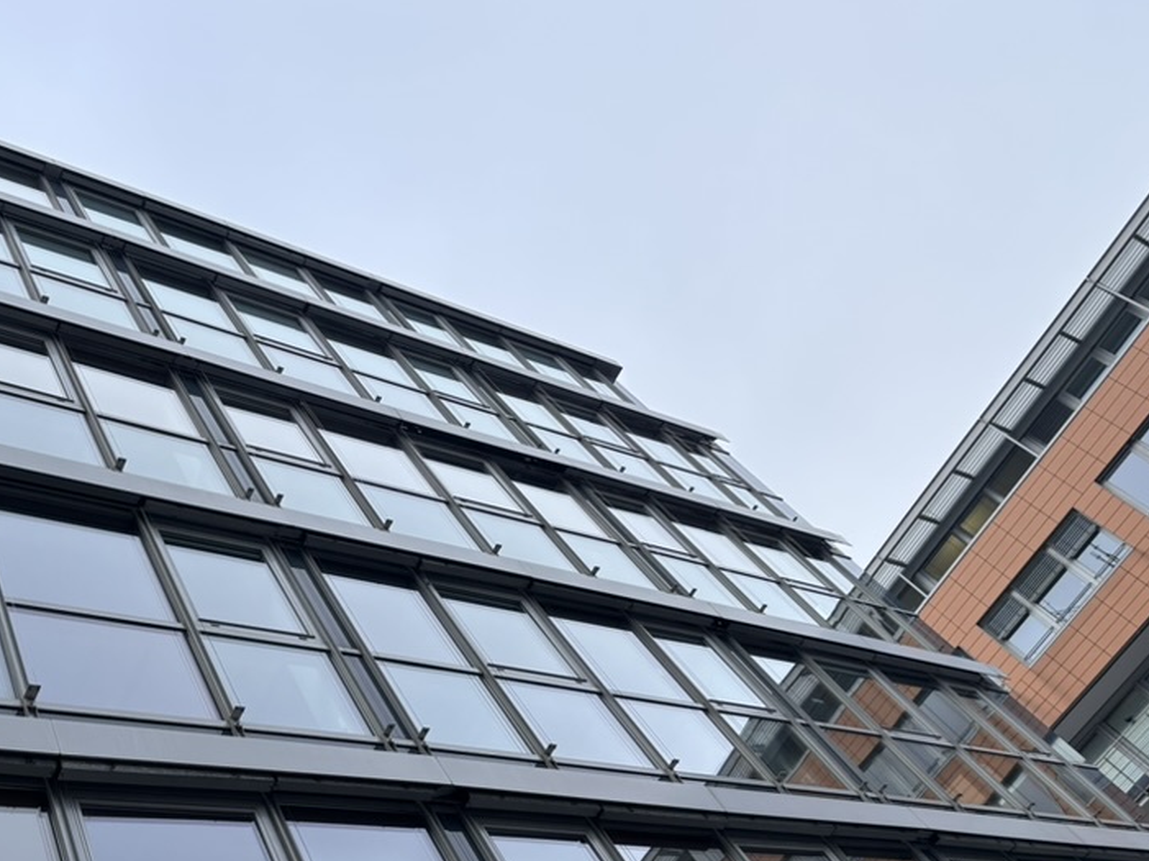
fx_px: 1261
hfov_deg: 47.9
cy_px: 594
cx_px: 347
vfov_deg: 37.2
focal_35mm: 38
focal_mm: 5.96
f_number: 1.6
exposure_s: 1/775
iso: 50
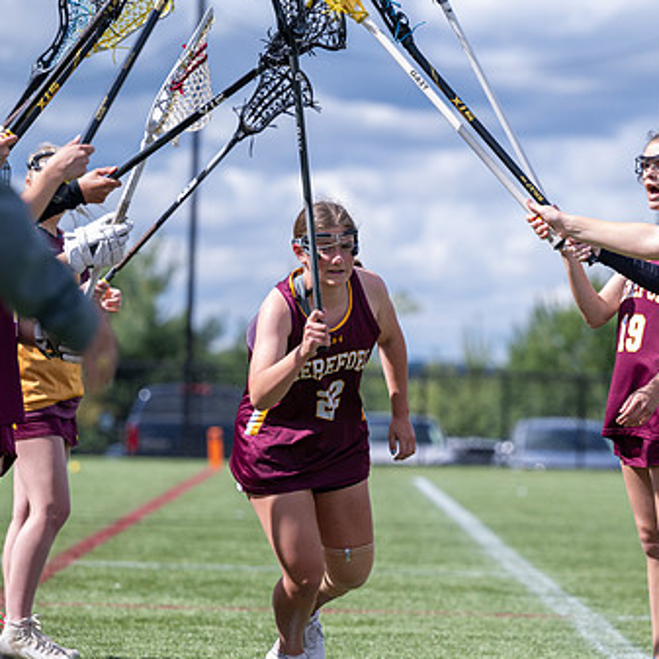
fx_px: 4415
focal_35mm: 205
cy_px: 351
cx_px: 407
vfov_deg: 8.5
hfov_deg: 8.5
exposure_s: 1/2000
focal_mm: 140
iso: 280
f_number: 3.5
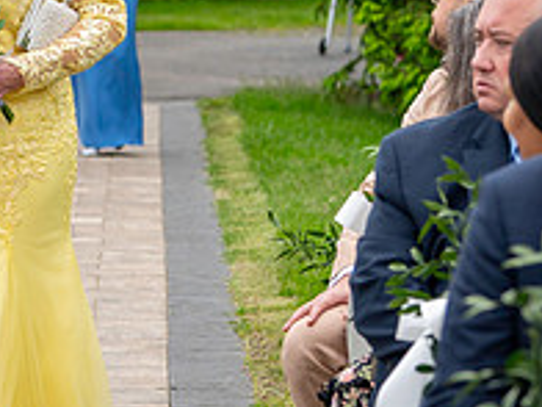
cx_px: -10
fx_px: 4729
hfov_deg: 6.5
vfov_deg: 4.9
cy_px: 46
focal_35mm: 302
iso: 400
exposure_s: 1/1250
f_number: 4
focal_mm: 82
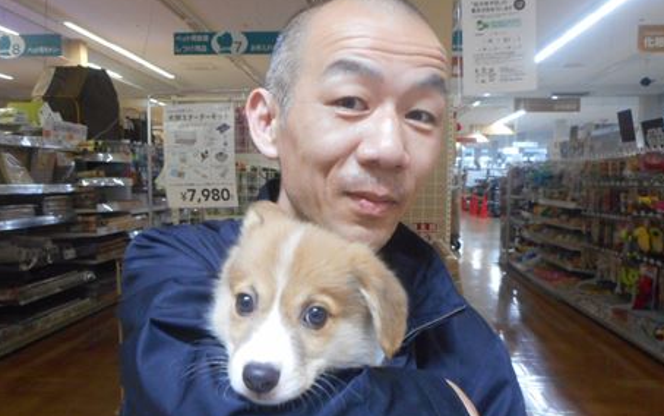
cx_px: 317
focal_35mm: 35
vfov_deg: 36.2
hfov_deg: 55.3
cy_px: 249
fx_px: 634
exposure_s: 1/10
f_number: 3.7
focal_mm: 4.5
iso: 400
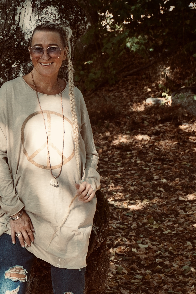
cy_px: 214
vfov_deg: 17.1
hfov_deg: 11.5
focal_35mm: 119
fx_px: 972
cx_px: 59
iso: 320
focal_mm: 50
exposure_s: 1/160
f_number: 5.6
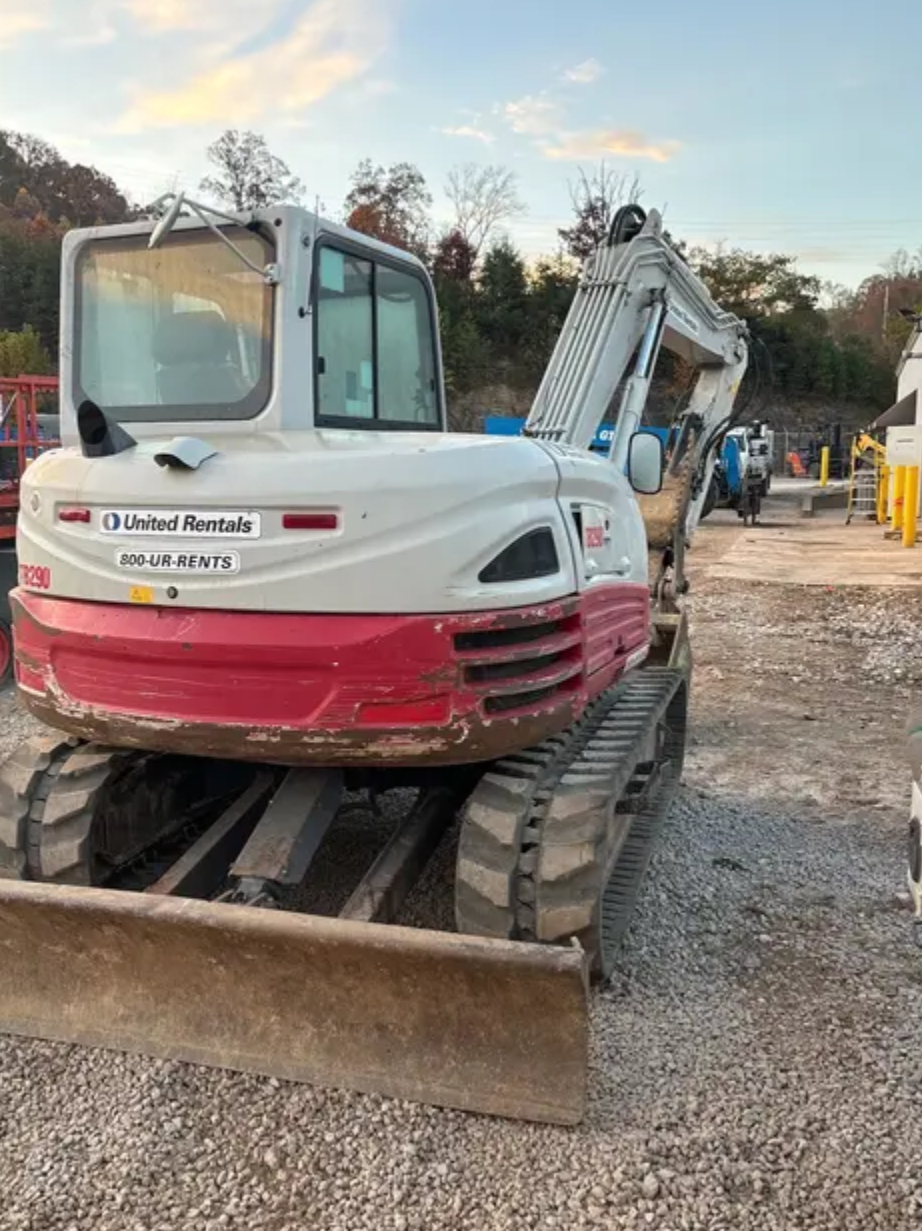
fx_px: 1101
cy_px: 672
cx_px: 432
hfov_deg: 45.4
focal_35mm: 31
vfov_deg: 58.3
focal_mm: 5.96
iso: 80
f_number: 1.6
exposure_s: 1/121
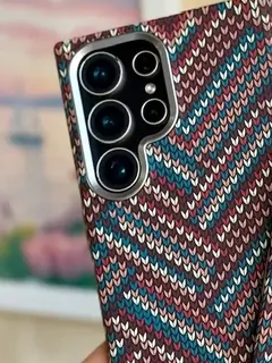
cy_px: 299
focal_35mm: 135
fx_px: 1414
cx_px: 269
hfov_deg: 10.9
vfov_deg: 14.5
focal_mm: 6.76
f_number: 1.78
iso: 80
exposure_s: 1/402
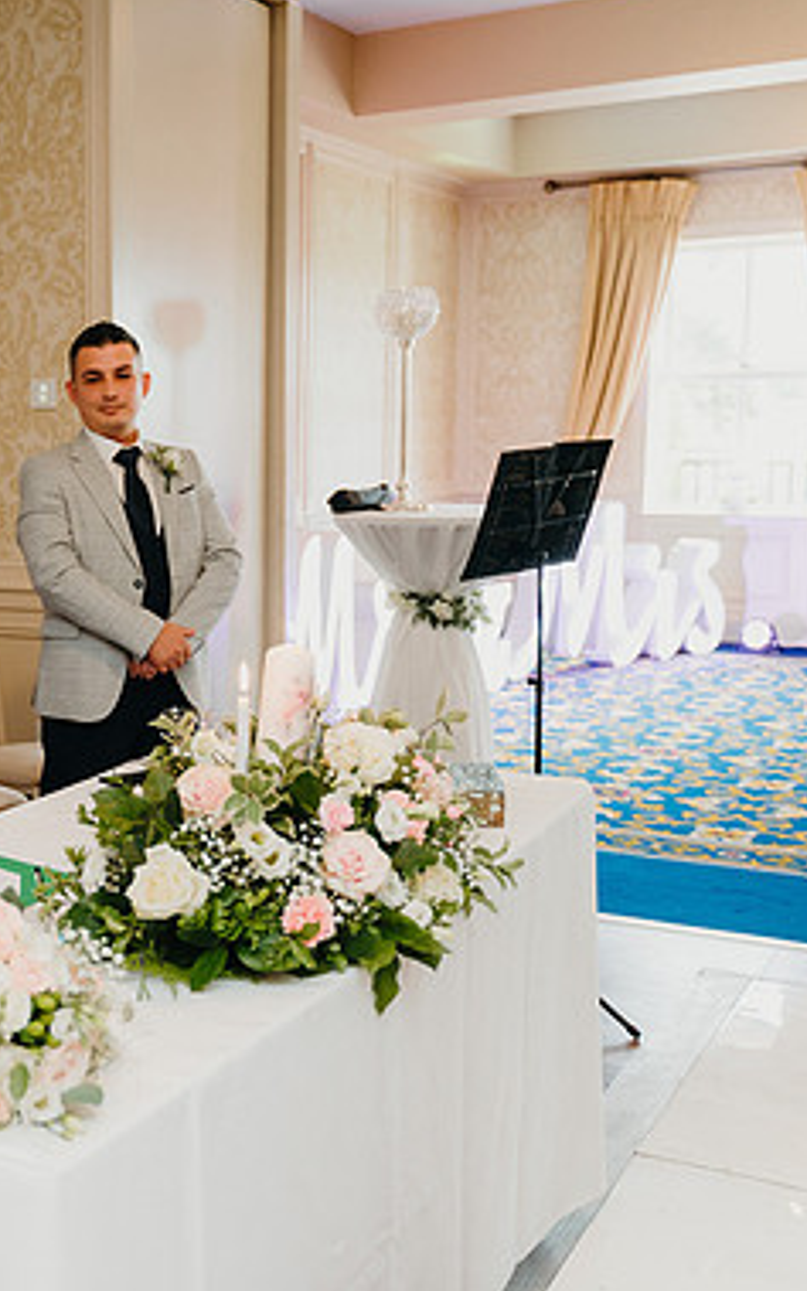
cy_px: 646
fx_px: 1653
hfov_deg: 24.8
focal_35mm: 47
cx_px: -157
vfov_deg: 42.6
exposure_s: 1/160
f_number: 2.8
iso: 800
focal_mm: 28
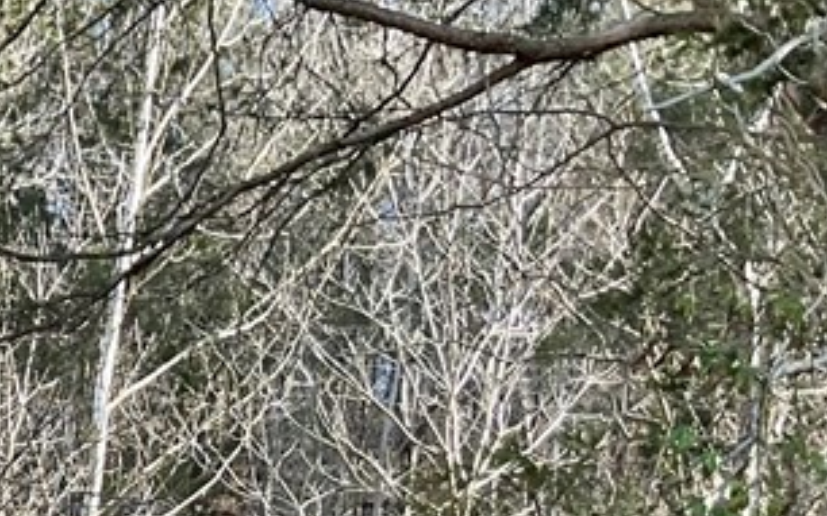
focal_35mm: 103
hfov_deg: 19.1
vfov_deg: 11.6
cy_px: 981
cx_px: -157
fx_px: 2321
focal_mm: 3
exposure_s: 1/129
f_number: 1.8
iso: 16
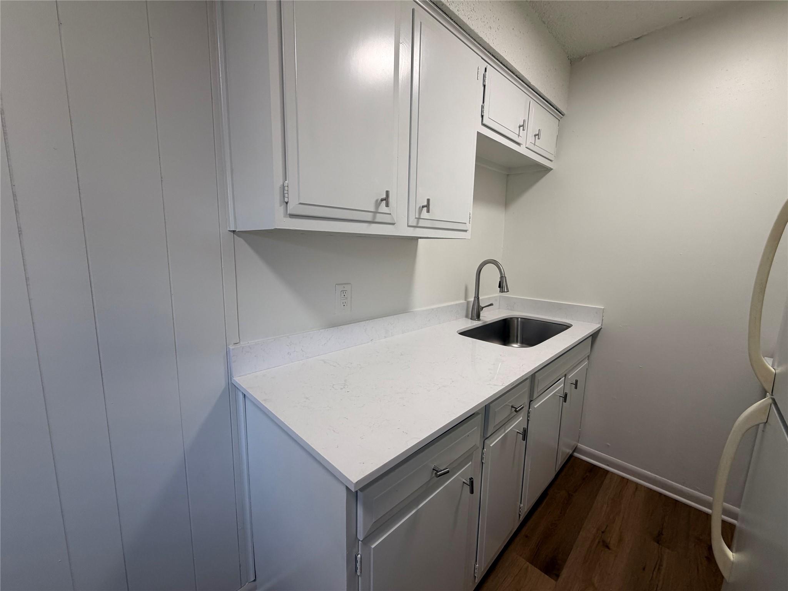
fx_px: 319
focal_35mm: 14
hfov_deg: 102.1
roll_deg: +0.1
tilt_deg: -8.5
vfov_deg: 85.7
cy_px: 296
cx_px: 394
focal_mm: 2.22
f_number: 2.2
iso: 100
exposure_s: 1/120
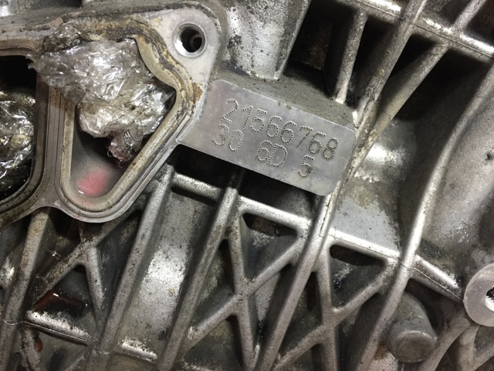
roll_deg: -24.5
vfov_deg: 48.2
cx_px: 247
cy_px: 186
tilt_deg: -36.9
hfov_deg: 61.7
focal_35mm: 29
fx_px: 414
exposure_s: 1/33
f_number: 2.2
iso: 160
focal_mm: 4.15
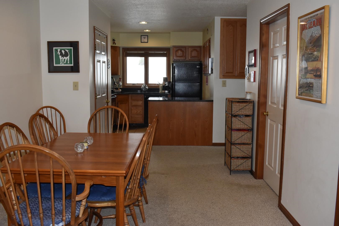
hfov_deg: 55.1
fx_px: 325
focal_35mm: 34
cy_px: 113
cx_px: 170
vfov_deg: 38.4
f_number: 5.6
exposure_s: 1/125
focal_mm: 23
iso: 800
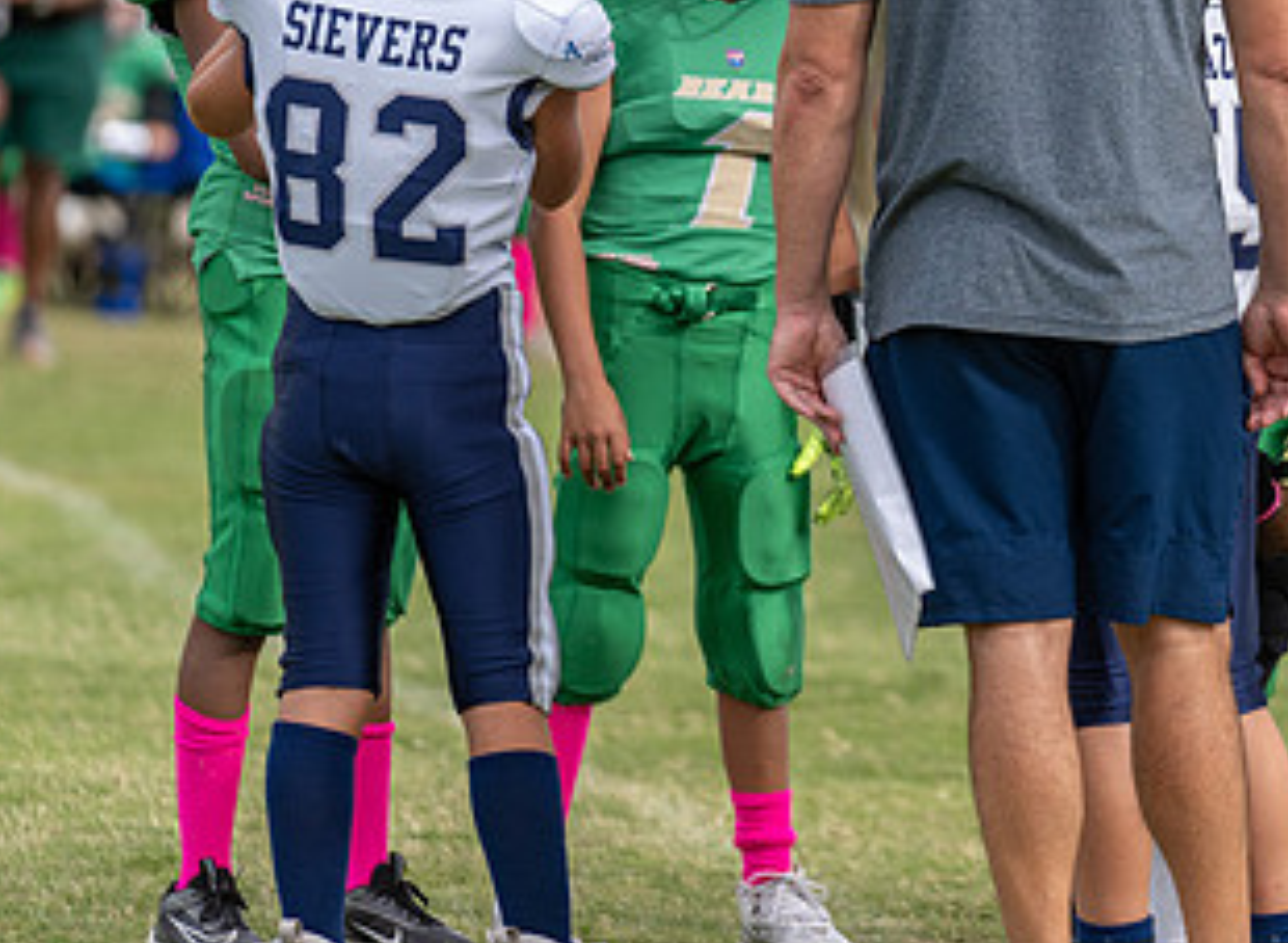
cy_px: 243
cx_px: 874
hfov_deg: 4.8
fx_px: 15274
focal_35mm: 414
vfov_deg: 3.5
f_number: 3.5
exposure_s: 1/1250
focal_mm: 200
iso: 250
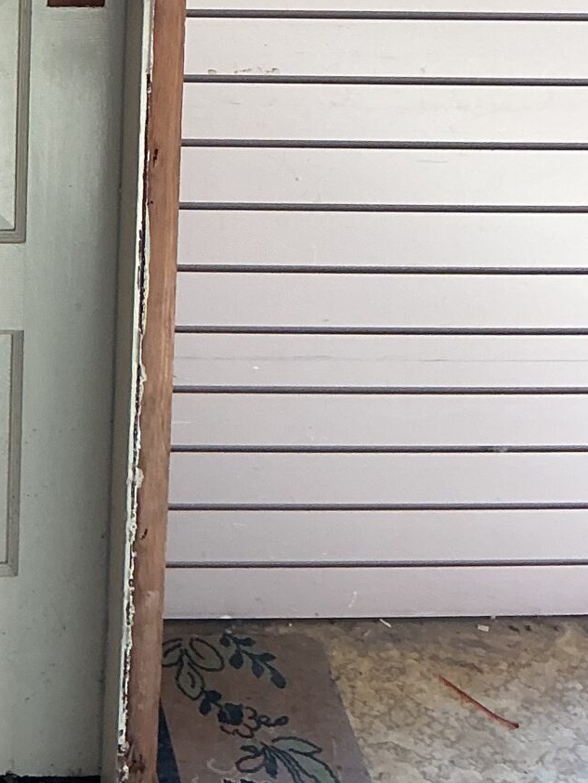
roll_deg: -0.6
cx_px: -228
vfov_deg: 20.3
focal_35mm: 88
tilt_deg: -16.6
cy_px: -250
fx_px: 1993
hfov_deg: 15.7
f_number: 1.8
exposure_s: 1/120
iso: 50
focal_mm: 3
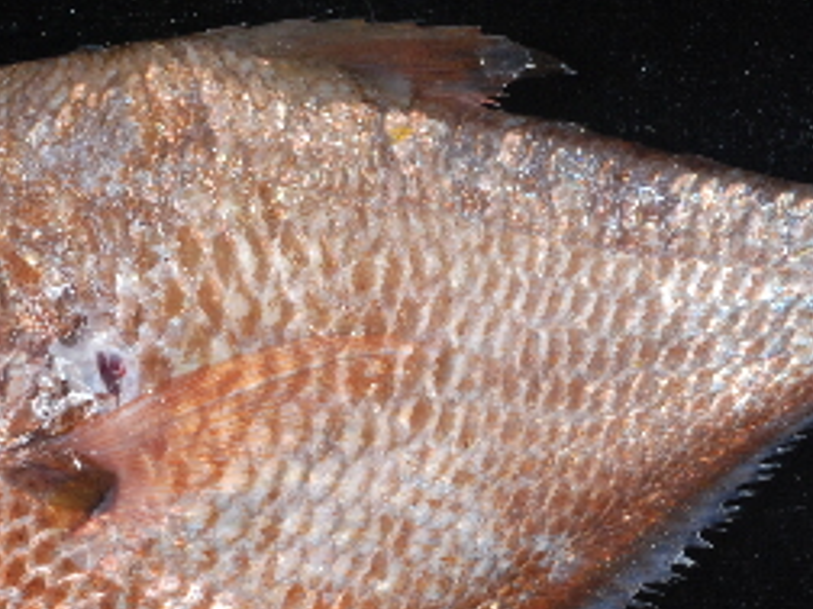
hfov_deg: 9.0
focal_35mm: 220
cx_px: 440
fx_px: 5167
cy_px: 412
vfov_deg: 6.8
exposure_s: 1/60
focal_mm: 60
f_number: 32
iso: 800
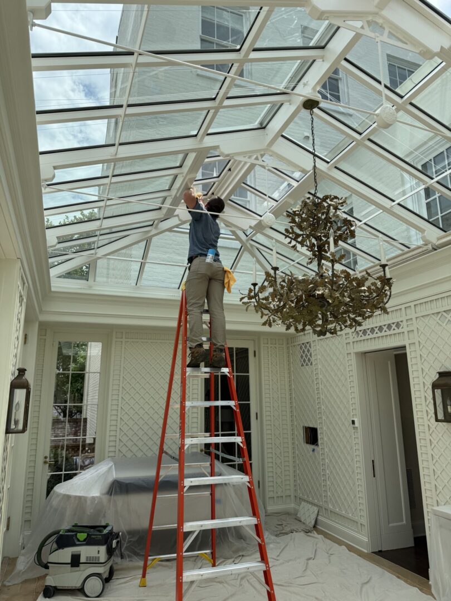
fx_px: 417
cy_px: 300
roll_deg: +0.0
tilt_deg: +15.8
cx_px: 226
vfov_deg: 71.6
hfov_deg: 56.8
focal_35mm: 24
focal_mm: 6.76
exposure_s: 1/4975
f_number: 1.78
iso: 100
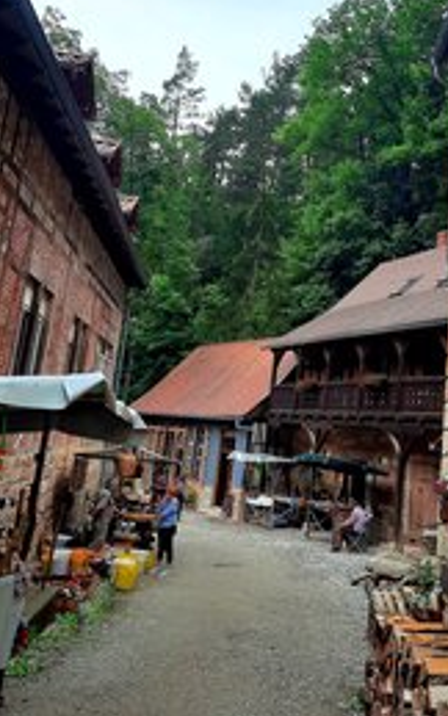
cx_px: 360
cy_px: 254
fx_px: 800
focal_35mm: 41
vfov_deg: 47.6
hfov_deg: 30.5
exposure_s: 1/556
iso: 32
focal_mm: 4.6
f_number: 2
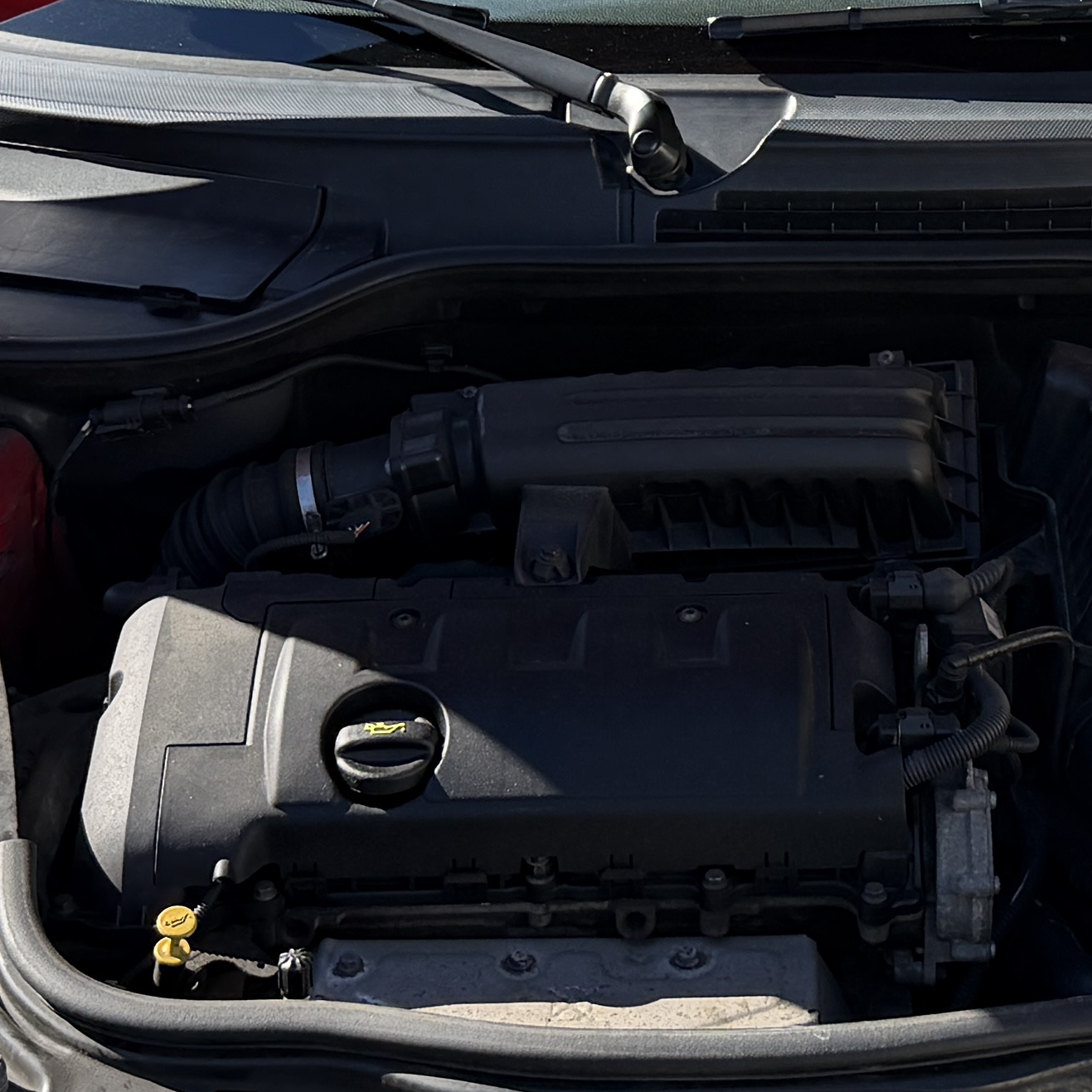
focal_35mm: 92
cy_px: -69
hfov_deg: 18.7
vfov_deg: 18.3
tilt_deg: -20.6
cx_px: 891
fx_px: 3284
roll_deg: -2.9
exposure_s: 1/1727
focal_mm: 6.76
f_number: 1.78
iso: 100
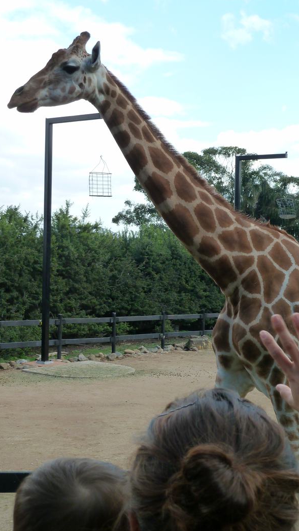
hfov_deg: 19.7
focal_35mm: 61
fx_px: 860
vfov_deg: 34.4
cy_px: 268
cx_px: 160
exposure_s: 1/250
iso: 125
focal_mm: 9.1
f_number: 3.9
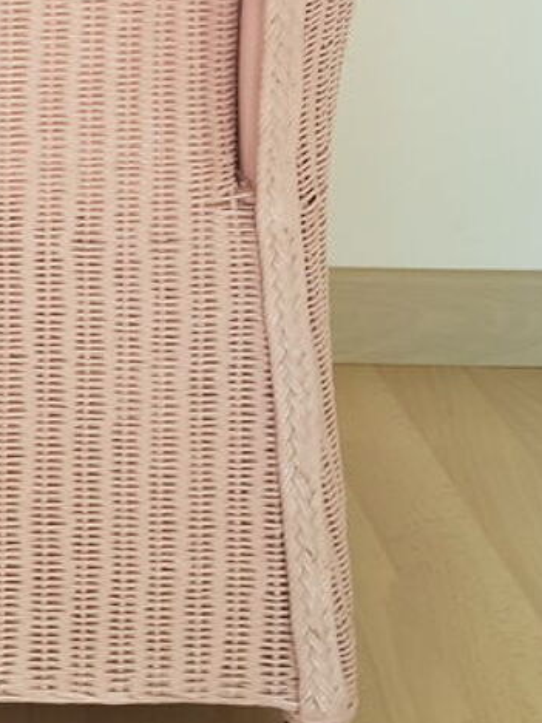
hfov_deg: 19.0
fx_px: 1545
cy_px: 58
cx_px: -77
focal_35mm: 74
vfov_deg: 25.4
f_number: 1.7
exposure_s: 1/116
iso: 40
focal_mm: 4.2
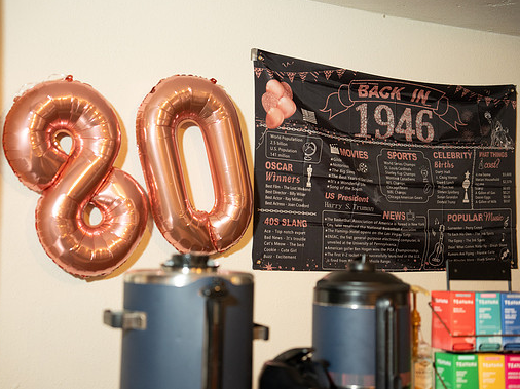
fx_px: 901
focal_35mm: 60
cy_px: 192
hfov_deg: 32.2
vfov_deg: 24.4
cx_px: 259
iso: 1600
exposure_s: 1/125
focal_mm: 54.4
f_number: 2.8
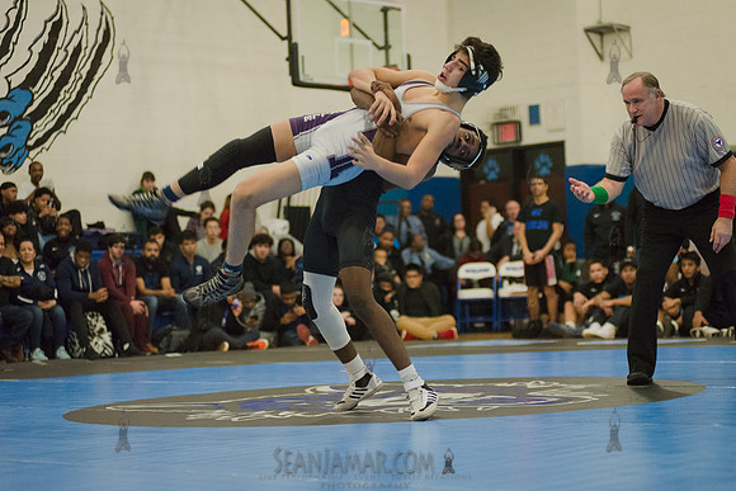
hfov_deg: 25.4
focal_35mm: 80
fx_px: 1636
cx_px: 368
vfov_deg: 17.1
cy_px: 246
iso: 5000
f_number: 2.8
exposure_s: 1/320
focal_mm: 80
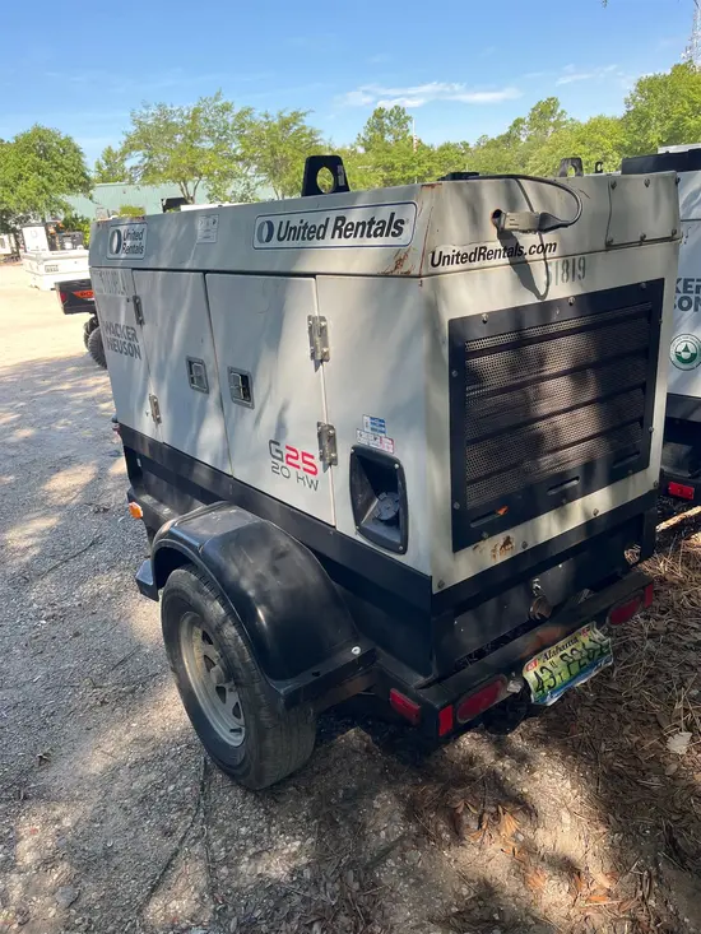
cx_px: 350
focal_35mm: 26
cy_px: 467
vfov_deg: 67.3
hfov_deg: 53.1
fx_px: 702
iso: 50
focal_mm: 5.1
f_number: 1.6
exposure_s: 1/493
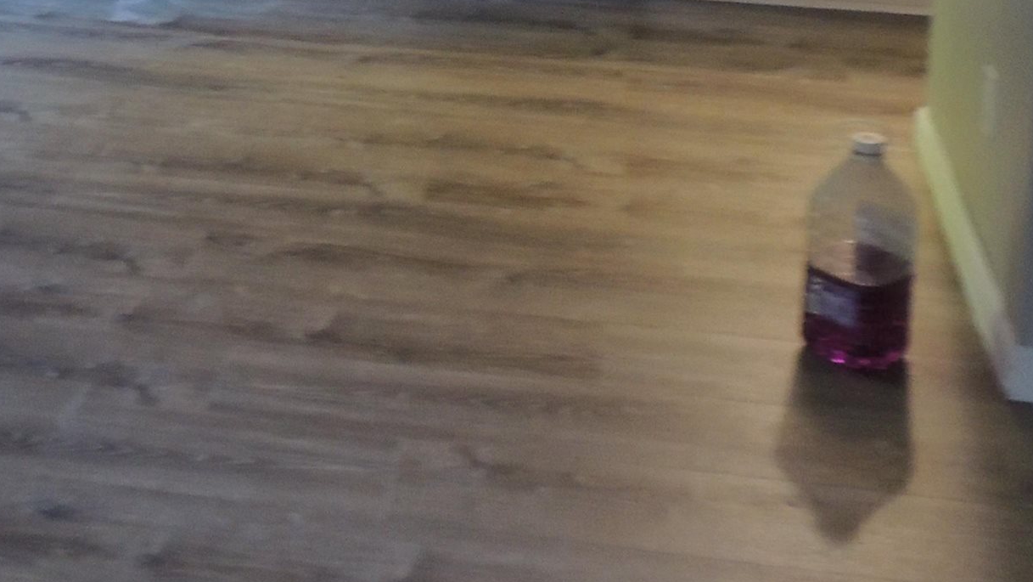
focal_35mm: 66
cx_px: 250
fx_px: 1808
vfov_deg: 16.7
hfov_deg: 31.3
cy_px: -279
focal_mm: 4.3
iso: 400
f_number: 3
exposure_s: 1/15
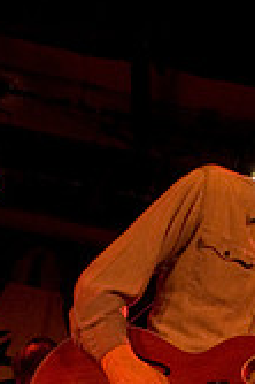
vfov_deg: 22.7
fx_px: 862
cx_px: 311
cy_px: 483
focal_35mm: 81
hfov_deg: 16.1
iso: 800
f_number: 3.2
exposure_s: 1/80
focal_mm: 20
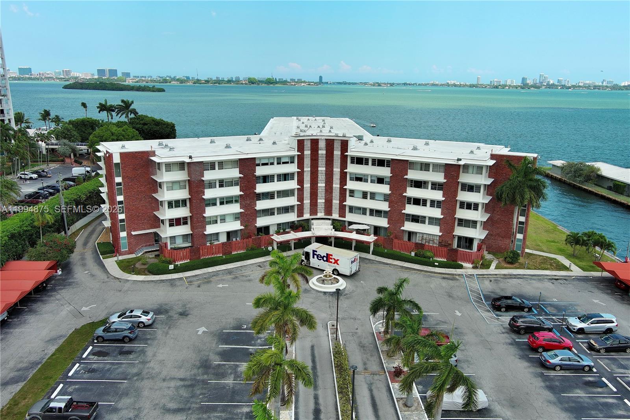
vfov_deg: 44.9
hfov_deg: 63.7
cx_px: 315
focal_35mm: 29
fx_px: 507
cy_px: 210
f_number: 2.8
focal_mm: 10.57
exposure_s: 1/1076
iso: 100
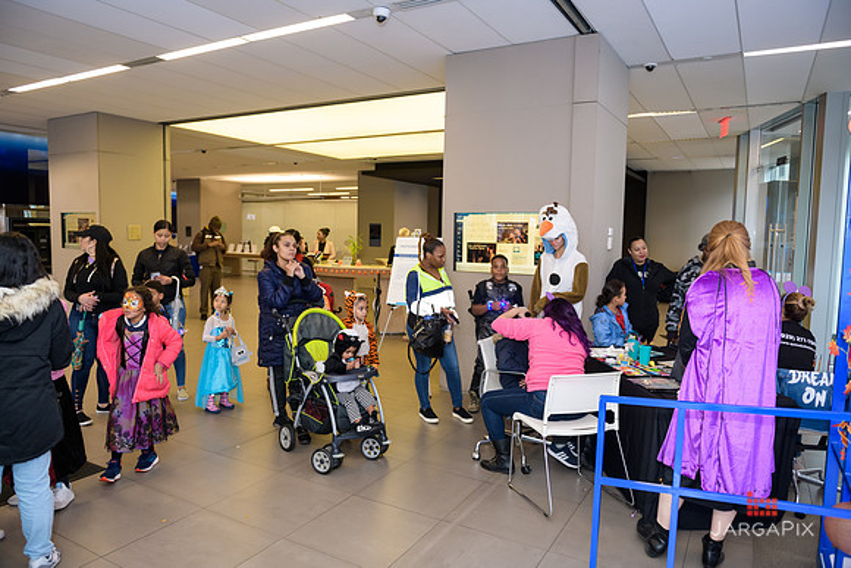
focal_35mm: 24
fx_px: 567
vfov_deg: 53.2
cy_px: 284
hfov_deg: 73.7
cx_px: 426
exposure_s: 1/125
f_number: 3.2
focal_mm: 24
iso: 800
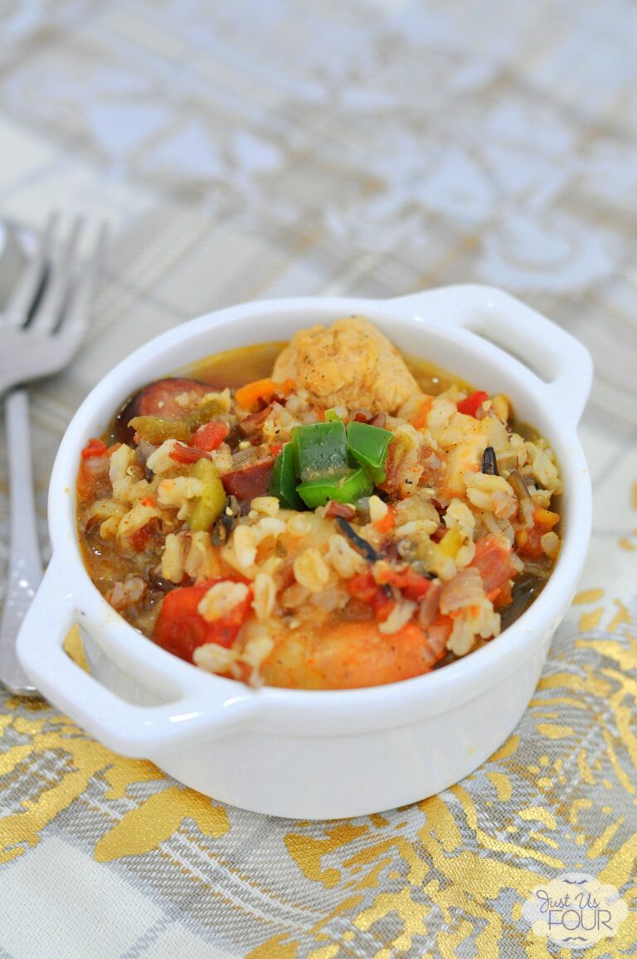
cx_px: 318
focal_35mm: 75
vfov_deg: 27.0
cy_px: 480
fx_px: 1995
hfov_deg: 18.1
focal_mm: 50
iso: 800
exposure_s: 1/200
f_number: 3.5
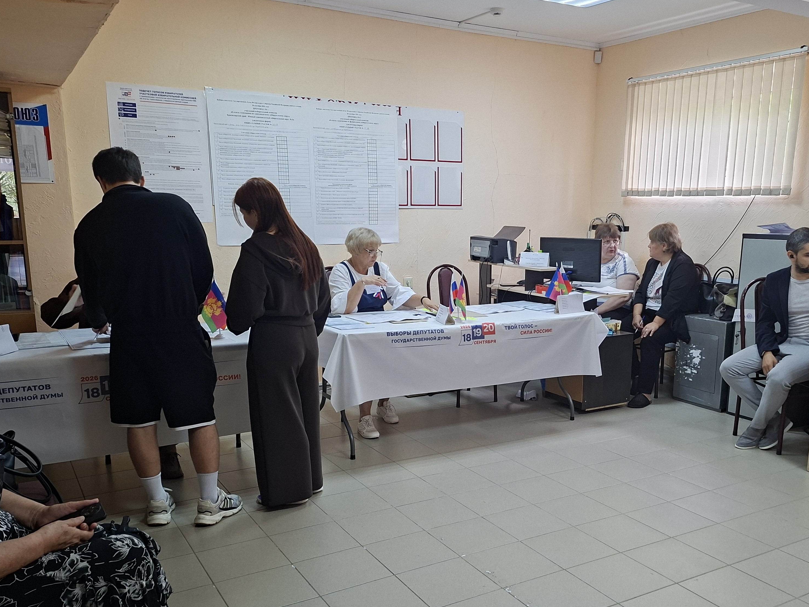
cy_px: 377
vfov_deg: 45.1
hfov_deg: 58.1
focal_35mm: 31
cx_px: 459
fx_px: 724
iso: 200
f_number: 1.8
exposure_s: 1/60
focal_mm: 5.54
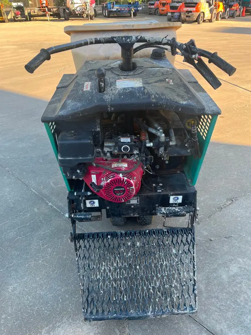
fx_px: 251
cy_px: 168
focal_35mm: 26
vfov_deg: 67.3
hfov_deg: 53.1
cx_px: 126
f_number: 1.6
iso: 40
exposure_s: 1/176
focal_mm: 5.1
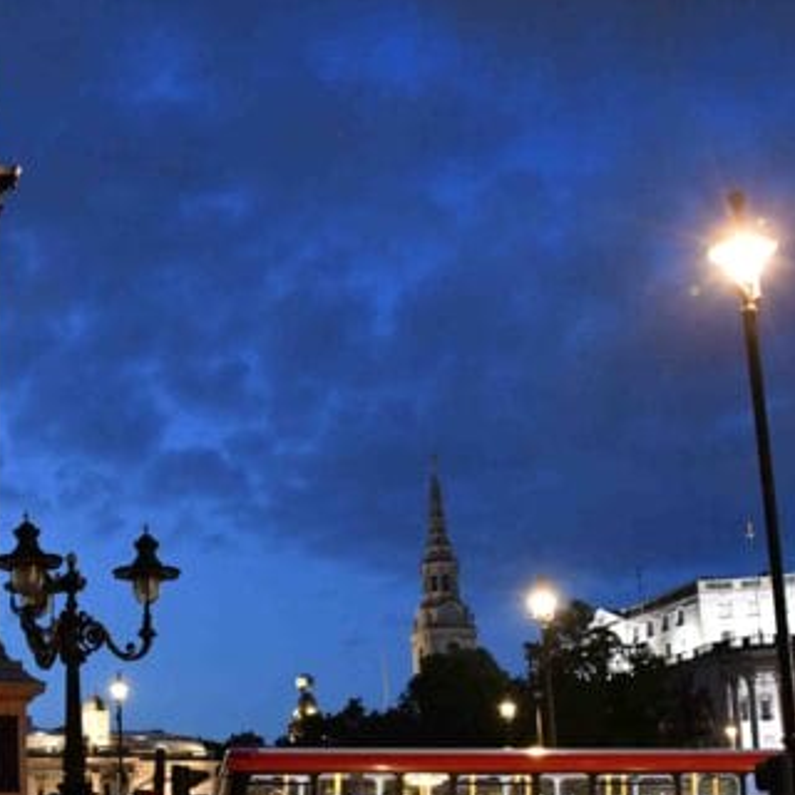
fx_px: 1429
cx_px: 298
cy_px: 614
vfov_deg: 30.5
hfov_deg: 31.0
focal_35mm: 55
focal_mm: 18
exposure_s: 1/30
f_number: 4
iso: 3200
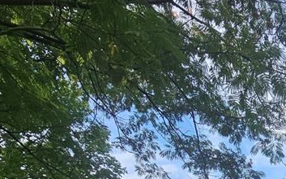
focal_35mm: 40
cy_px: 282
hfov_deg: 41.2
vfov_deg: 23.8
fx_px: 312
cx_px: 302
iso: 50
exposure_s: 1/511
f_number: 2.2
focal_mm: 2.2
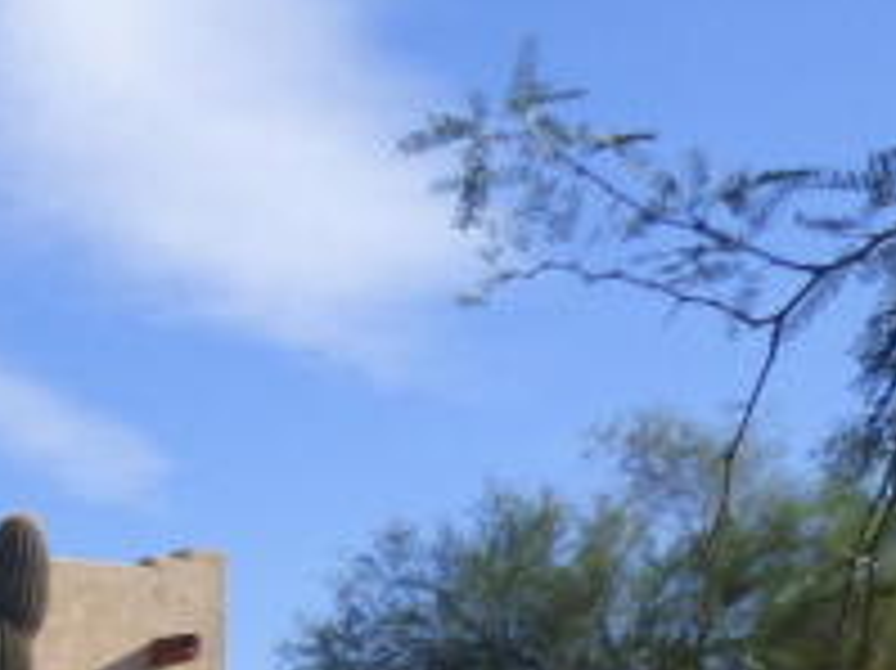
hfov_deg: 14.4
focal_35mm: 103
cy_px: 1142
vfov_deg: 13.2
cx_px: -1103
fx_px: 2664
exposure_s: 1/2000
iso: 100
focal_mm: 3.58
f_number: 2.8
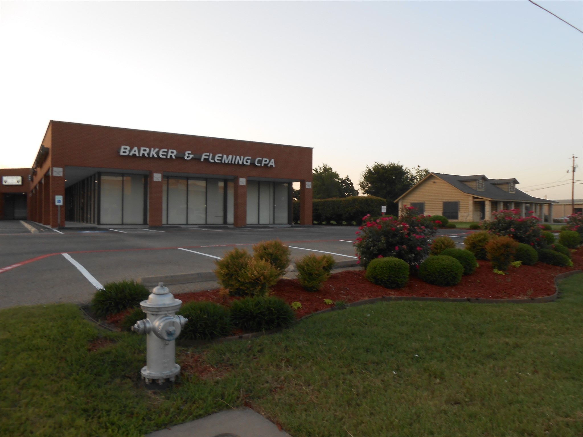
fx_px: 438
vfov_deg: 53.1
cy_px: 218
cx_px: 292
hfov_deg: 67.3
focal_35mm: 26
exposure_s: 1/60
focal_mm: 4.6
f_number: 3.5
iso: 80
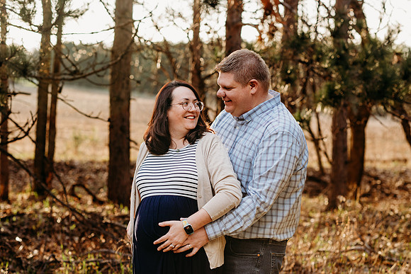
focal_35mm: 88
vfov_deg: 15.5
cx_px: 210
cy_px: 137
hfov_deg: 23.1
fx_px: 1007
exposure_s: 1/200
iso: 200
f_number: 4
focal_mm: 85
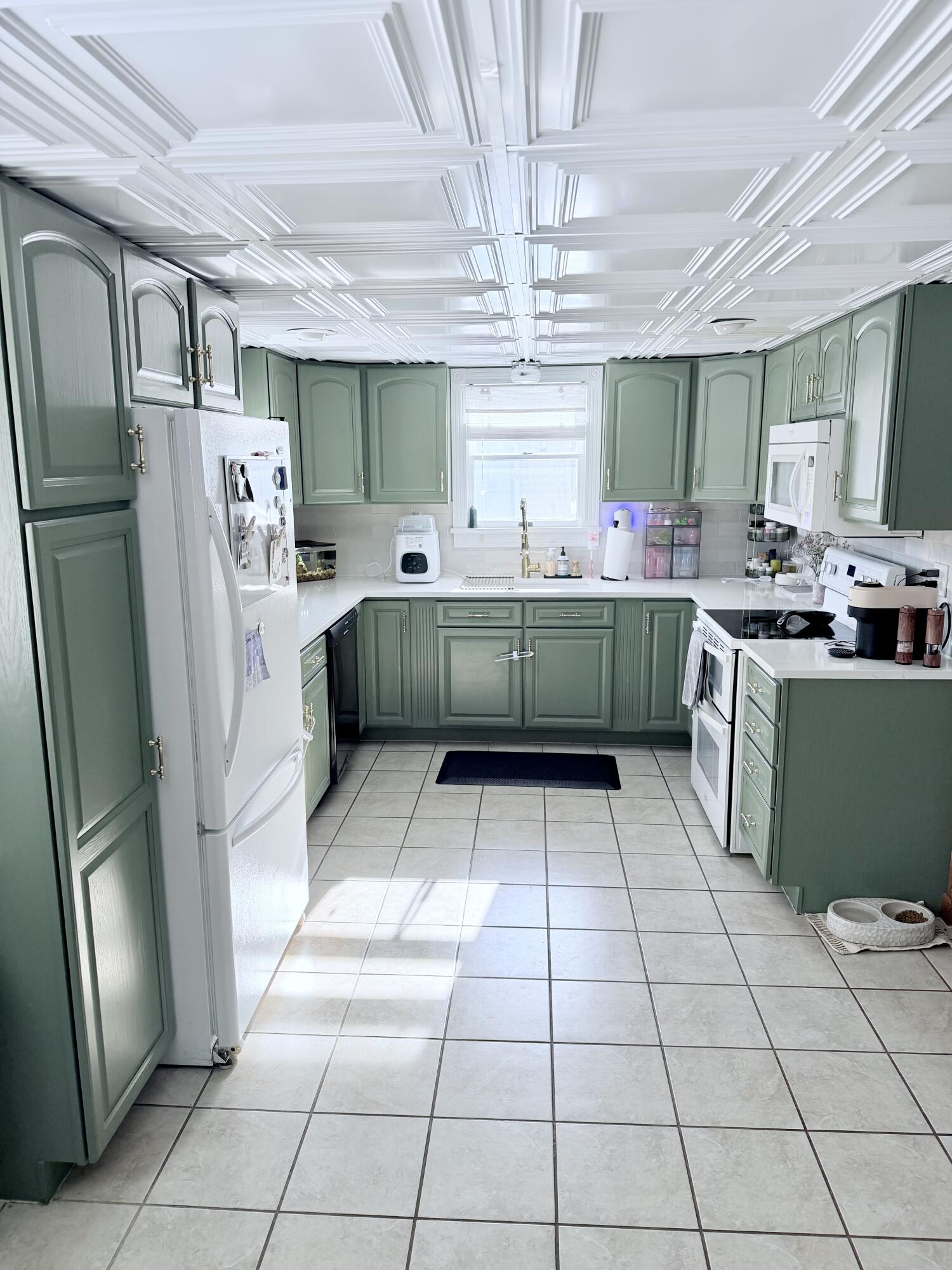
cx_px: 476
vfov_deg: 71.6
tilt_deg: -11.8
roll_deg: +0.2
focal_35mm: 24
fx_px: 880
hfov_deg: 56.8
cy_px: 635
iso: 100
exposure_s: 1/196
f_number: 1.78
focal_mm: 6.76
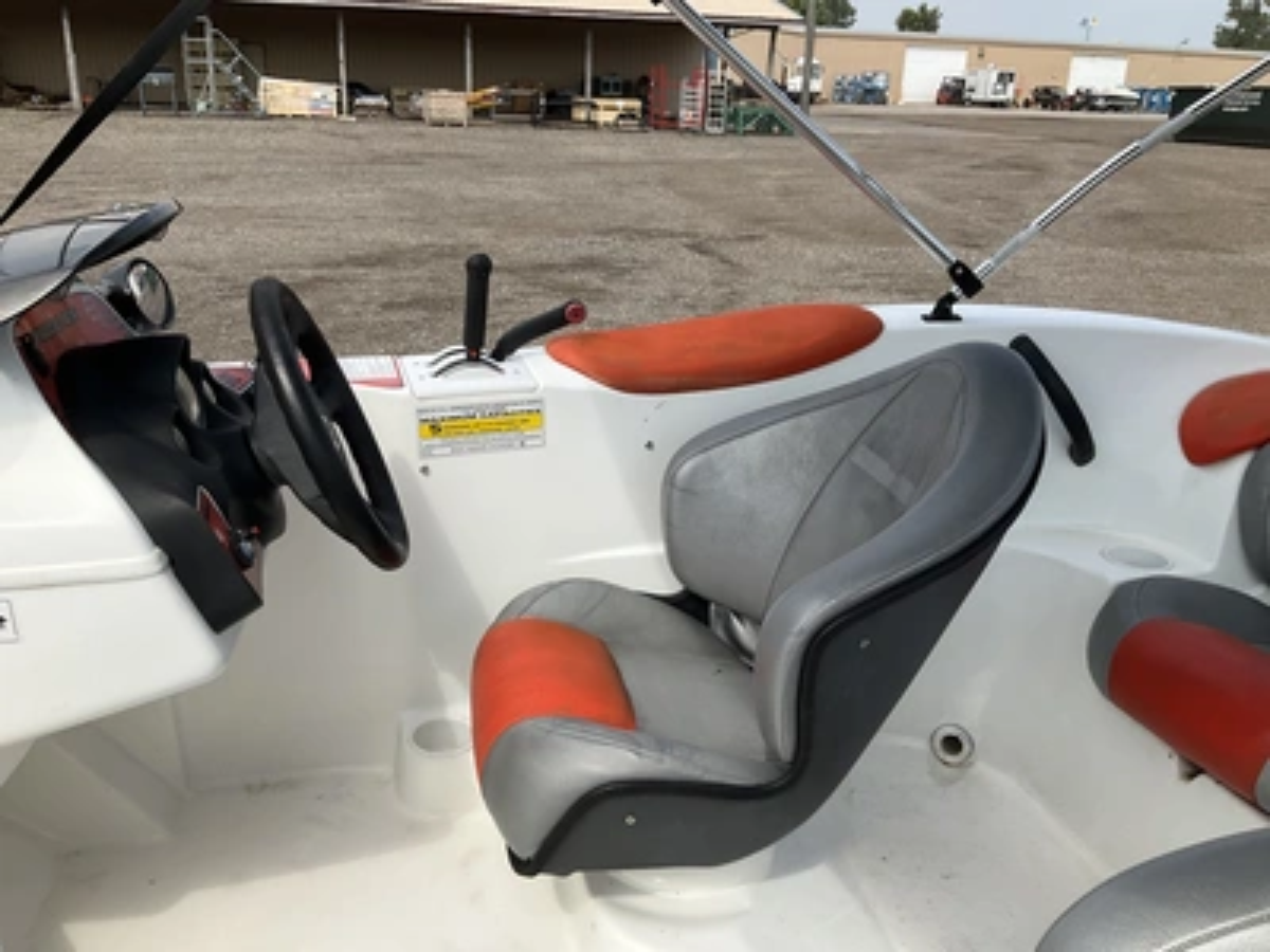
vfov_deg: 48.2
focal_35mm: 29
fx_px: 1064
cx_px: 635
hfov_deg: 61.7
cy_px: 476
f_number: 1.8
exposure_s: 1/1675
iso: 25
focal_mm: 3
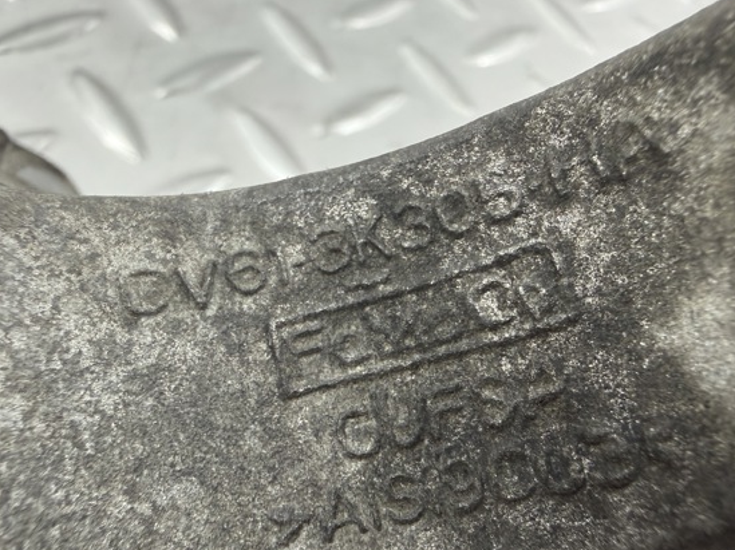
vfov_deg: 49.6
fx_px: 594
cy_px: 311
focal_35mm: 28
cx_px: 406
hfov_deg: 63.3
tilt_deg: -60.9
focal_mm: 2.22
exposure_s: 1/100
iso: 250
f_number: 2.2
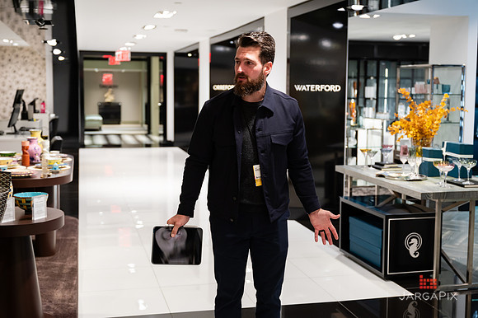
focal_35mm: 48
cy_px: 152
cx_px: 238
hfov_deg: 41.3
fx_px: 635
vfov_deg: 28.1
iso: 640
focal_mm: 44
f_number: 3.2
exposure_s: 1/160
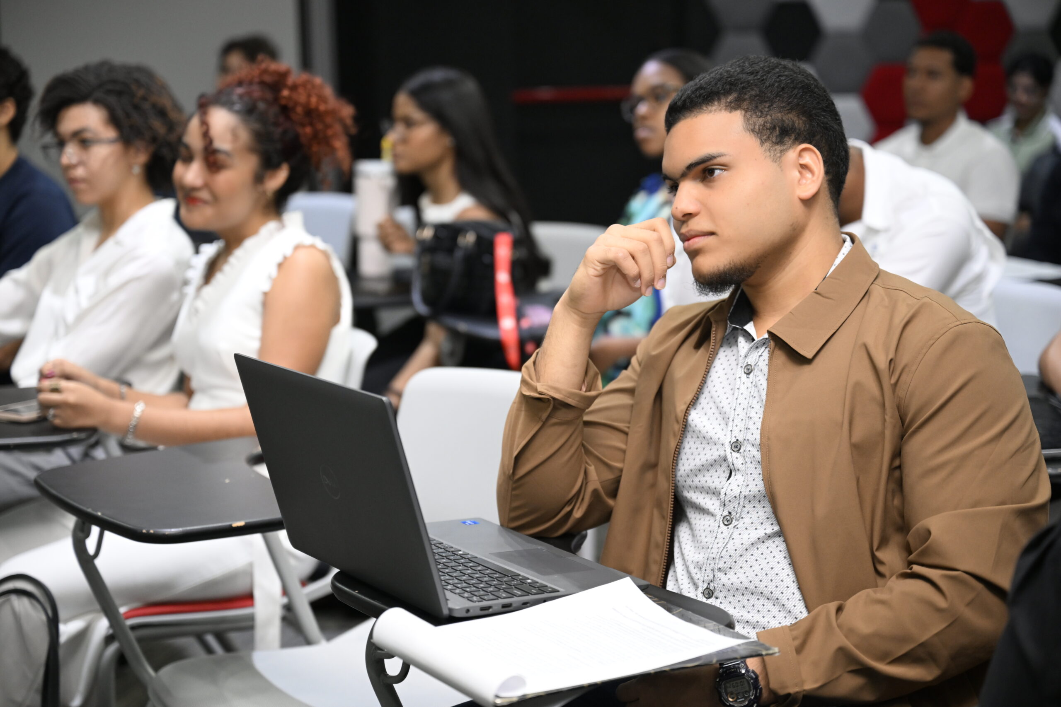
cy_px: 354
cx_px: 530
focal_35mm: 70
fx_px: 2063
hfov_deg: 28.8
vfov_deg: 19.5
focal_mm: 70
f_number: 2.8
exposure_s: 1/200
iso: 2000
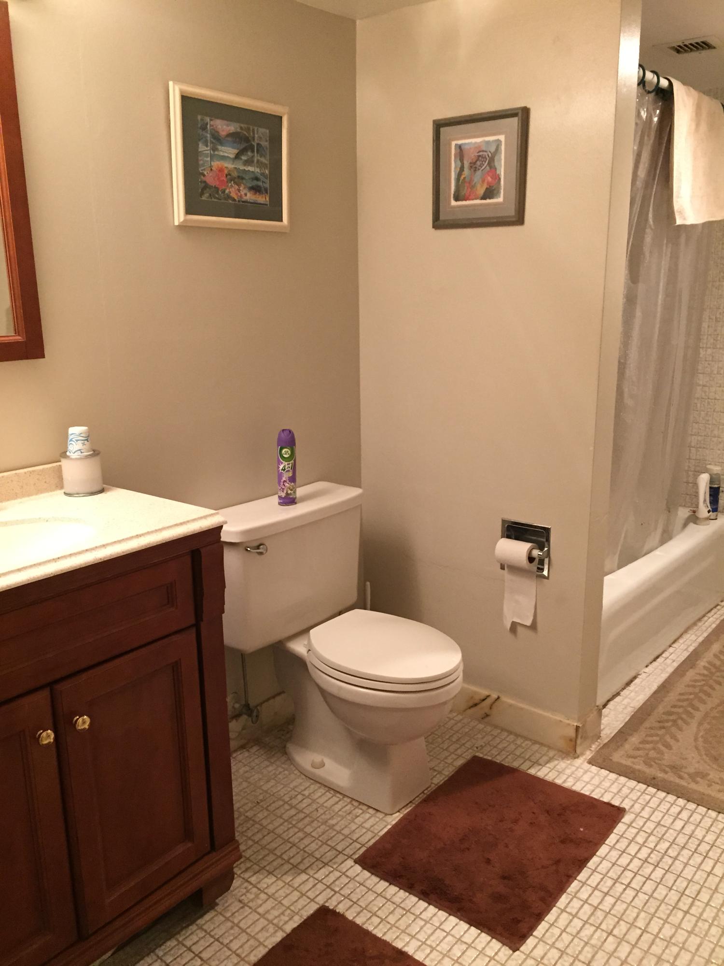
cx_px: 362
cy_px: 483
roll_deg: +0.9
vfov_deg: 61.7
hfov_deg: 48.2
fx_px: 809
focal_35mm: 29
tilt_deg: -12.9
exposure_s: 1/30
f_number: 2.2
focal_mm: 4.15
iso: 200
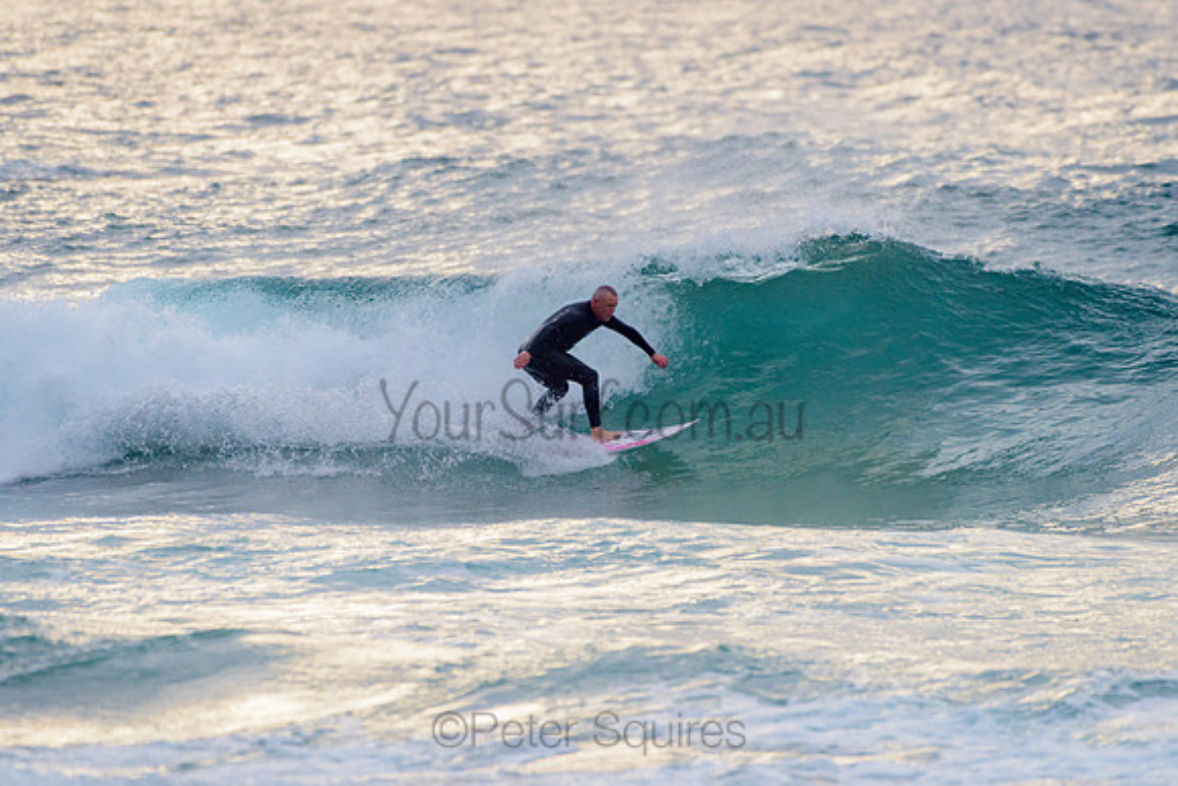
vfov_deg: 2.2
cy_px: 386
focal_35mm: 613
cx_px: 571
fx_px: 20067
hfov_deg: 3.4
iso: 450
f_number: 5.6
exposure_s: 1/1250
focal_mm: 500
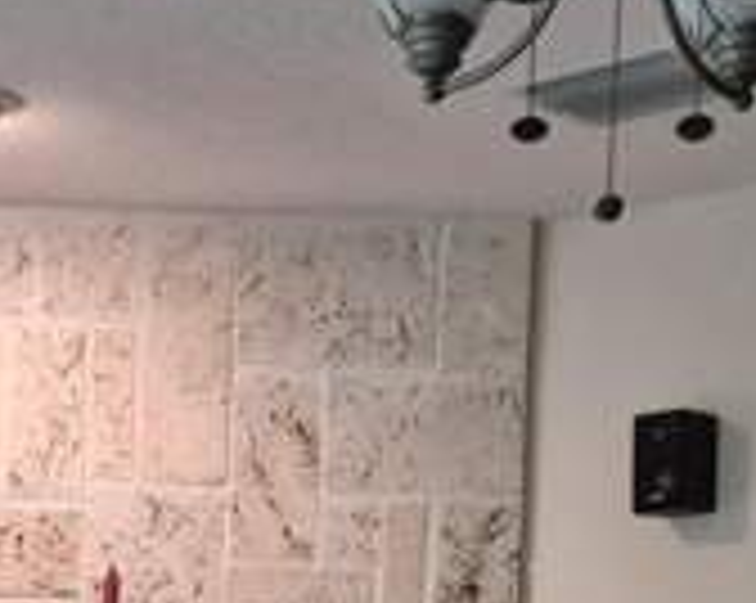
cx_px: 130
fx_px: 2391
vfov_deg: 13.3
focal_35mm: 107
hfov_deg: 17.8
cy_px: 999
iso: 500
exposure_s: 1/120
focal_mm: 5.4
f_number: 1.8
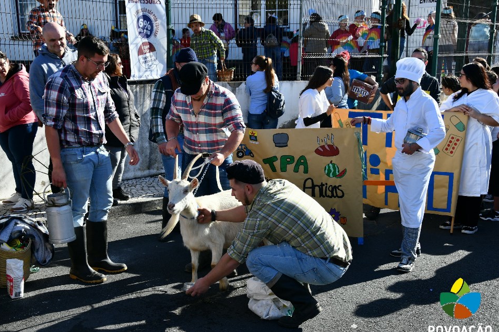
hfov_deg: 43.6
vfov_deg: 29.8
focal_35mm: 45
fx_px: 624
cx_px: 236
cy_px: 175
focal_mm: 28
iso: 160
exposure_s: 1/250
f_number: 8
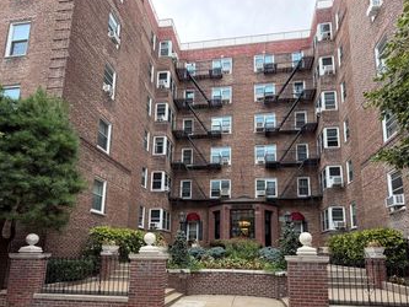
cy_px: 214
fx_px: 248
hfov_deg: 78.9
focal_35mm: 21
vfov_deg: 61.3
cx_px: 219
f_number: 2.2
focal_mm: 2.22
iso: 40
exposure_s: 1/153
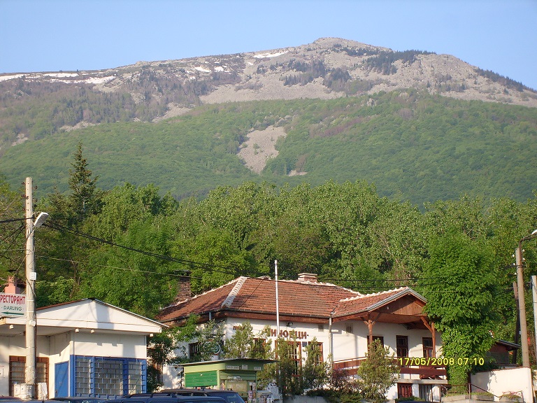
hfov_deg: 18.5
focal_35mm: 106
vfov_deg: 14.0
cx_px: 268
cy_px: 202
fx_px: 1644
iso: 80
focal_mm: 17.4
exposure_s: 1/250
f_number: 4.9
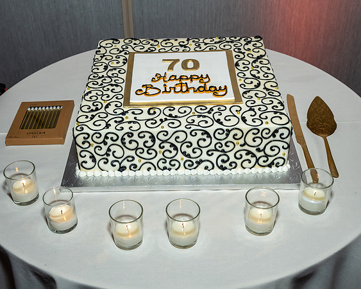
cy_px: 144
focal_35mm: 50
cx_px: 175
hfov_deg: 37.5
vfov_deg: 30.4
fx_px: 532
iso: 500
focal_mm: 23
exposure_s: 1/250
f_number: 6.3
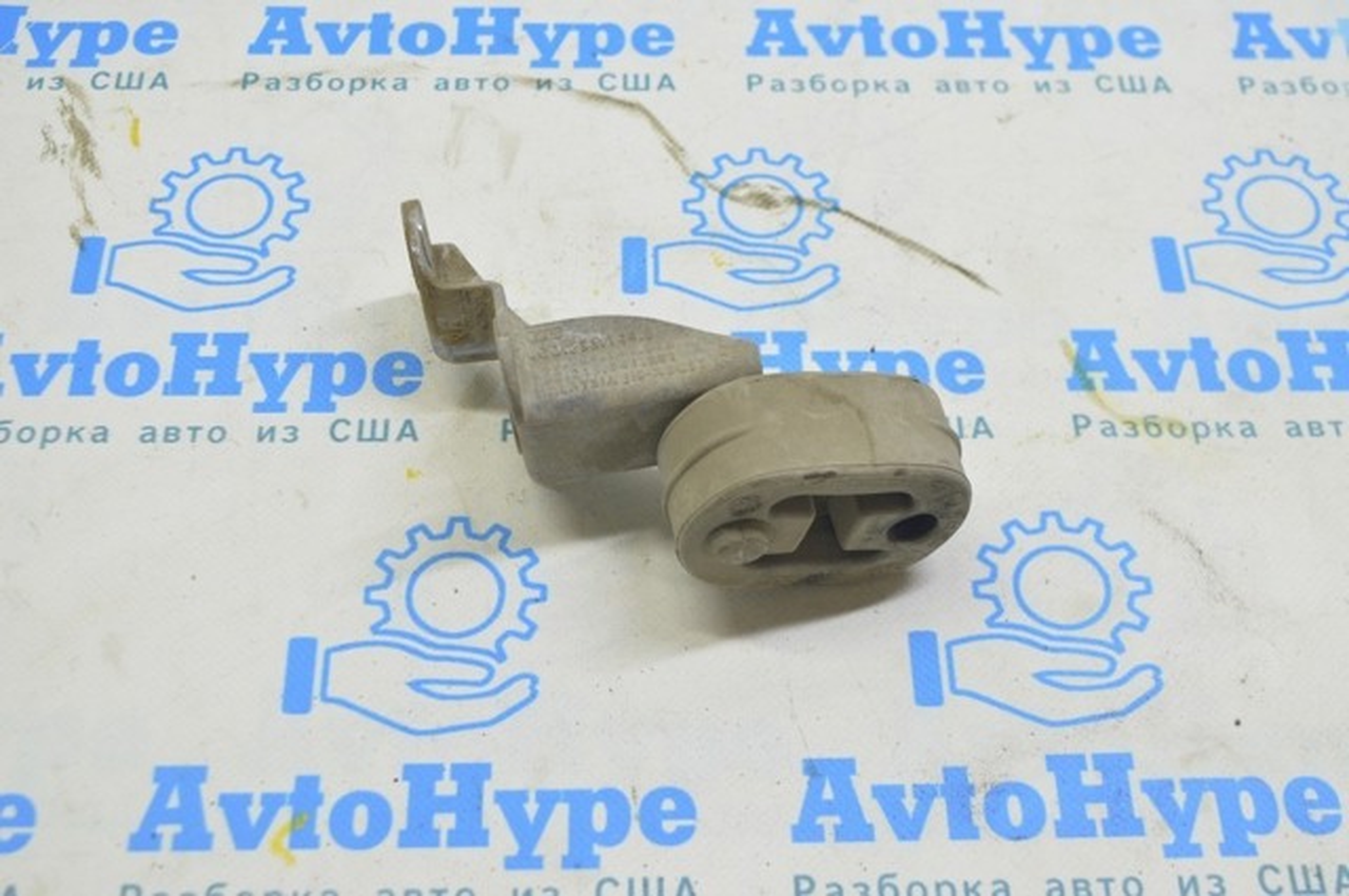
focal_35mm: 51
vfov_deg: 26.4
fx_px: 1909
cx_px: 674
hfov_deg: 38.9
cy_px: 448
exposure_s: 1/20
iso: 400
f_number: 5.6
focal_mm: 34
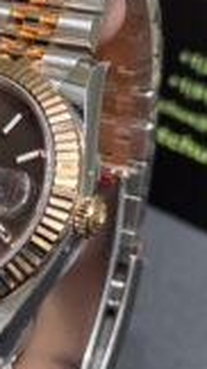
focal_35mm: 129
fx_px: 1260
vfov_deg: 16.6
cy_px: 184
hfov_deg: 9.3
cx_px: -14
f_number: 1.78
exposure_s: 1/100
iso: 100
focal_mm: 6.76
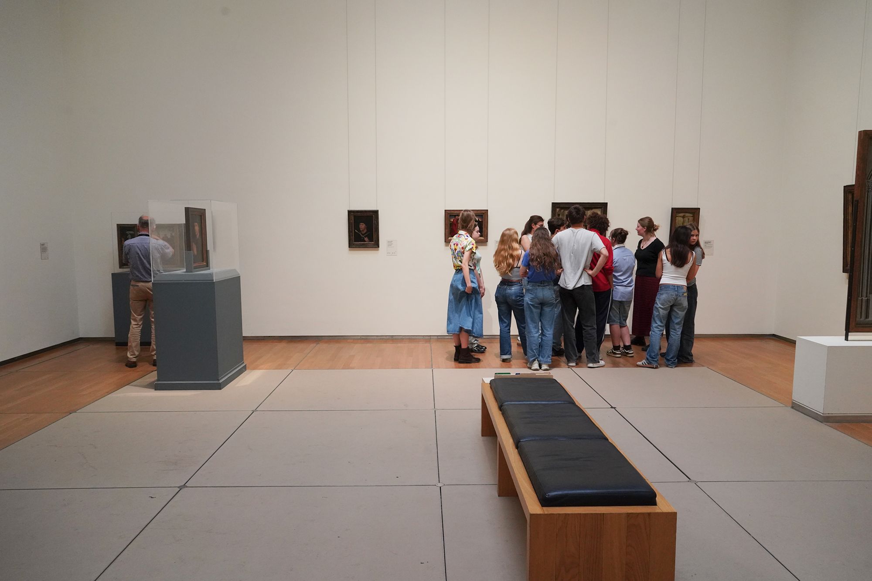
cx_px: 436
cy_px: 290
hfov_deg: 73.7
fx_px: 581
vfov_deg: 53.1
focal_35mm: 24
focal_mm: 24
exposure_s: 1/80
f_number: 9
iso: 3200
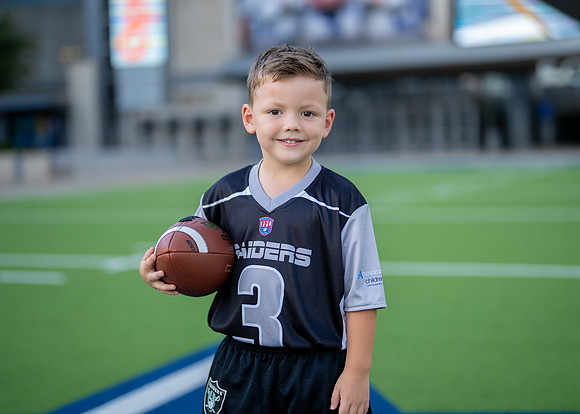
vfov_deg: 23.7
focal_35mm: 60
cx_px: 303
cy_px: 186
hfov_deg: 32.8
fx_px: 986
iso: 100
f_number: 1.2
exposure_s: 1/1600
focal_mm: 50
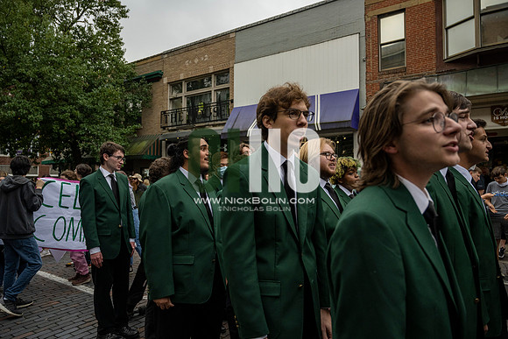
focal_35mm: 24
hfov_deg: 73.7
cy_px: 170
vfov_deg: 53.2
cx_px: 254
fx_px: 339
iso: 640
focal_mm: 24
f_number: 4
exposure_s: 1/1600
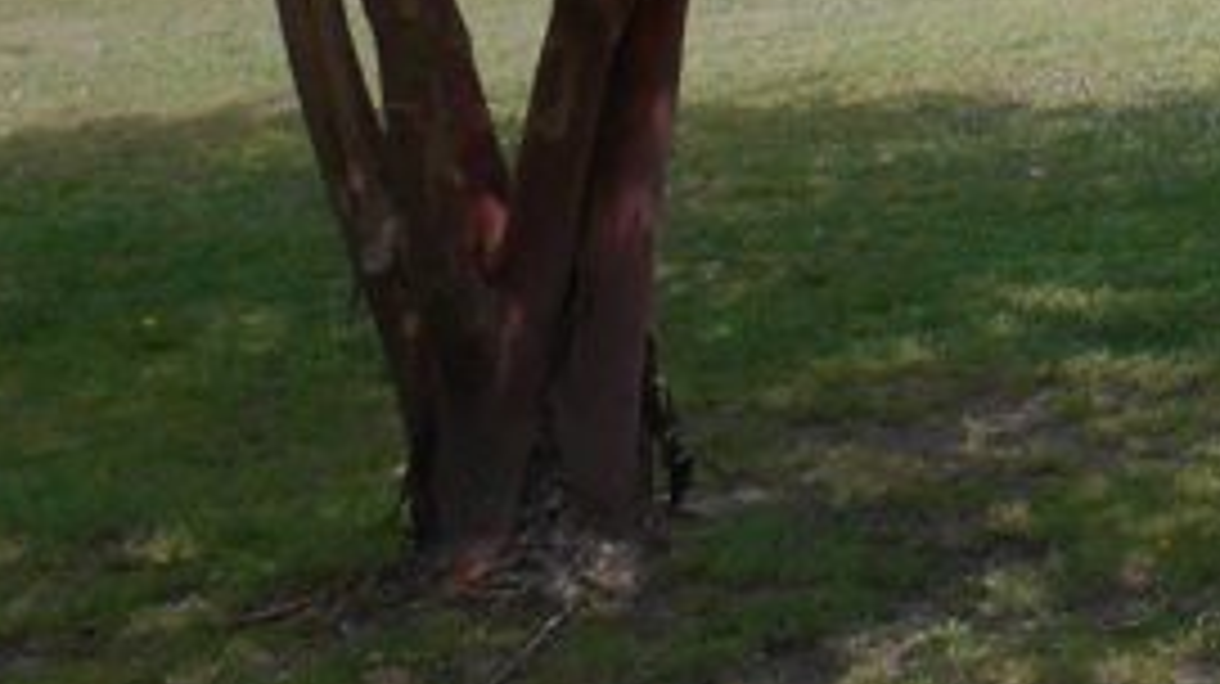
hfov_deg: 16.7
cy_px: -830
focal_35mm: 107
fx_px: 3459
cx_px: 2179
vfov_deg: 10.1
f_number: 3.4
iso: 80
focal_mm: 4.7
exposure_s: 1/500
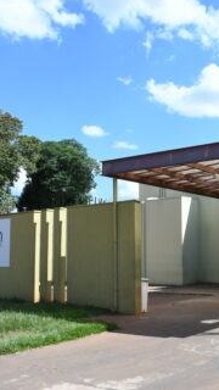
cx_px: 159
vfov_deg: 47.4
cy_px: 196
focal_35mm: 43
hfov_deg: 27.4
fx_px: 444
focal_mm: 18
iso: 800
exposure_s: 1/320
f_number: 18
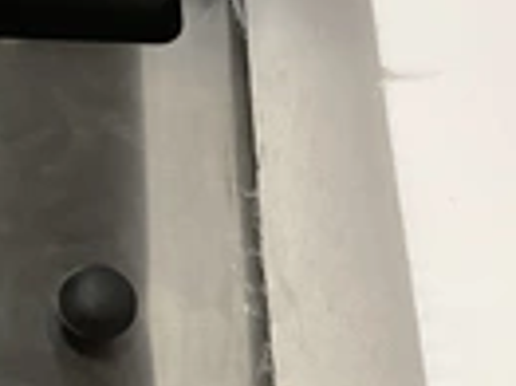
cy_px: 205
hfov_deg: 18.5
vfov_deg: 15.5
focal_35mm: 95
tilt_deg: -68.9
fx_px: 1415
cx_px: -232
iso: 160
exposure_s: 1/60
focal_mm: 3.3
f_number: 2.4
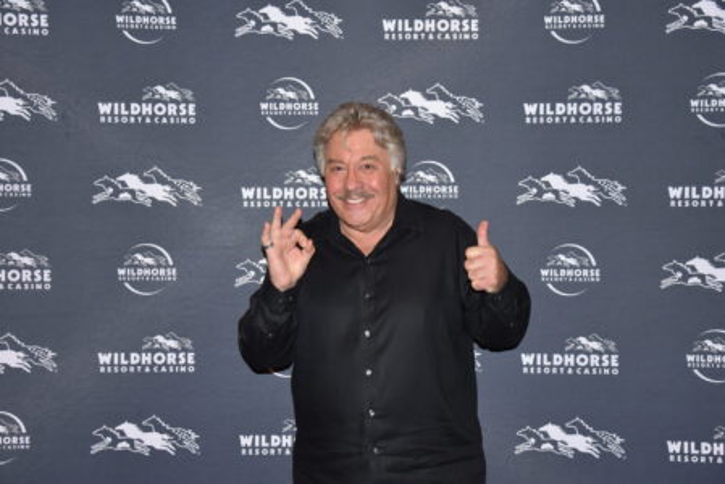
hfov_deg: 44.5
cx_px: 362
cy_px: 242
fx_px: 887
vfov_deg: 30.6
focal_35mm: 44
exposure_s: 1/60
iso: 1600
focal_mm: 44
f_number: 5.6
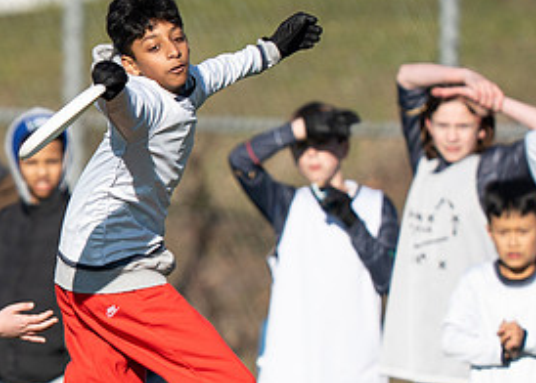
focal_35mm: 1631
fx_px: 24841
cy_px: 288
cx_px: -89
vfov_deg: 0.9
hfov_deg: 1.2
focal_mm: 400
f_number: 2.8
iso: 100
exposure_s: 1/2000
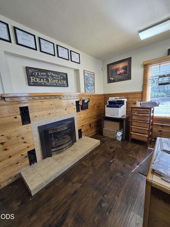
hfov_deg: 89.9
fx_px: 85
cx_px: 85
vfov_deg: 106.2
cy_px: 114
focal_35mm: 13
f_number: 2.2
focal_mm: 2.2
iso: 100
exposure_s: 1/60
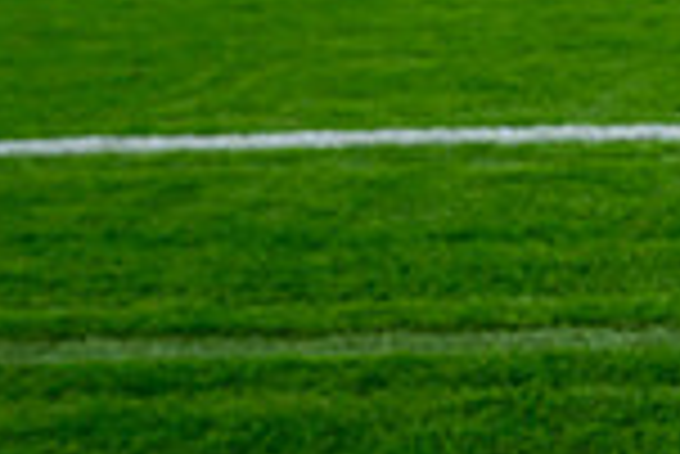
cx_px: 1211
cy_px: -97
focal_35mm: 92
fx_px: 1739
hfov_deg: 17.9
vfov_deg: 14.4
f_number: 6.3
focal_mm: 24
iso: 320
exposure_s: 1/200
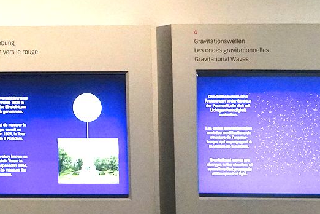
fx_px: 818
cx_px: -189
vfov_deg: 14.7
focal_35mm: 92
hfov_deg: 18.9
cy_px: 21
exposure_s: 1/80
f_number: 4
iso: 5000
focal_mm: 24
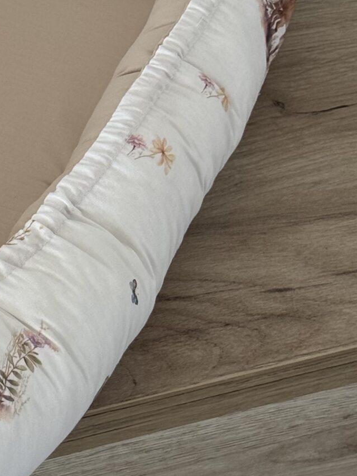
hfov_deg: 10.1
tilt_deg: -43.4
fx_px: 1980
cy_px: 88
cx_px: -124
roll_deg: -1.2
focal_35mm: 144
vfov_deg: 13.6
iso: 50
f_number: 1.78
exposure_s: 1/121
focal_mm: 6.76
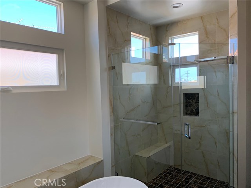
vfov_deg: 53.1
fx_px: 189
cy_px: 94
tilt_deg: -2.1
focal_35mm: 26
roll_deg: +2.0
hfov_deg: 67.3
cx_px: 126
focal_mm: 4.25
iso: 40
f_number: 1.8
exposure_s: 1/122
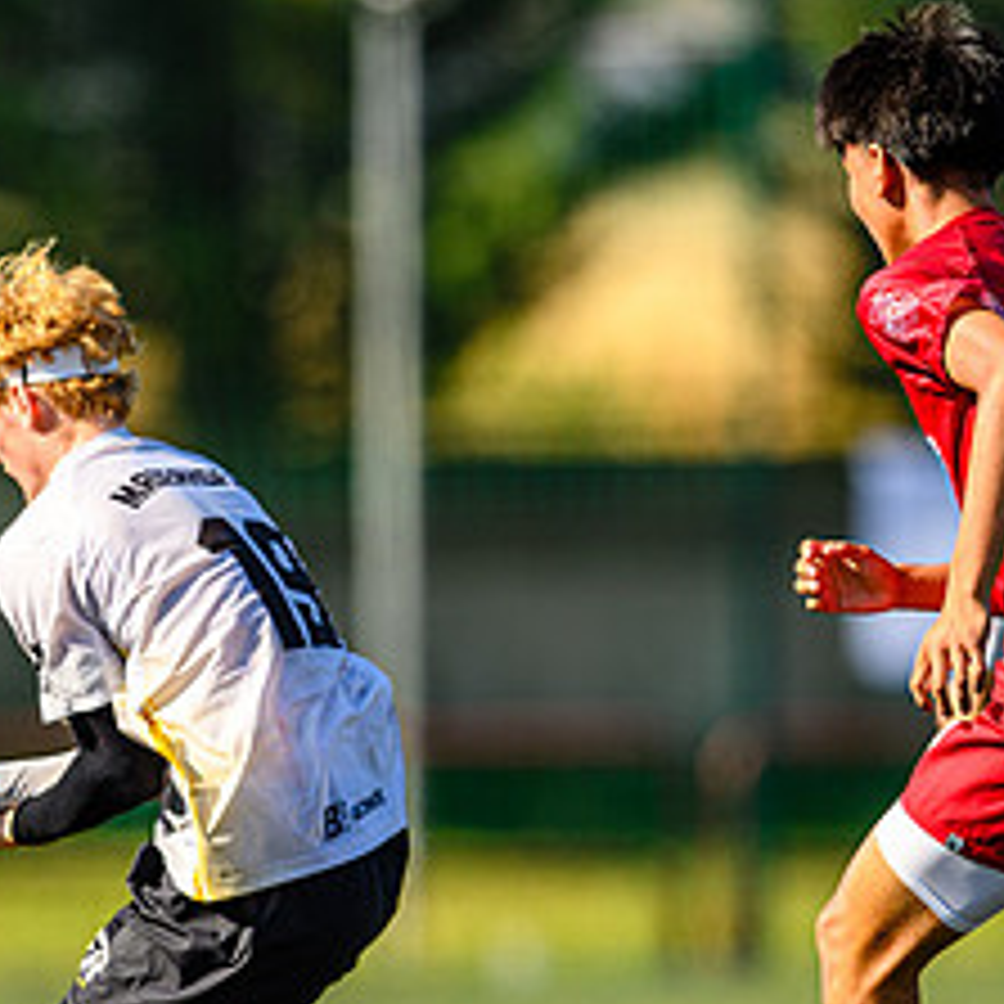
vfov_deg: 2.0
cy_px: 687
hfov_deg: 2.0
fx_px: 29008
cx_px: 446
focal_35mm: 884
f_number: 3.2
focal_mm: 400
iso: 110
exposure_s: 1/1250
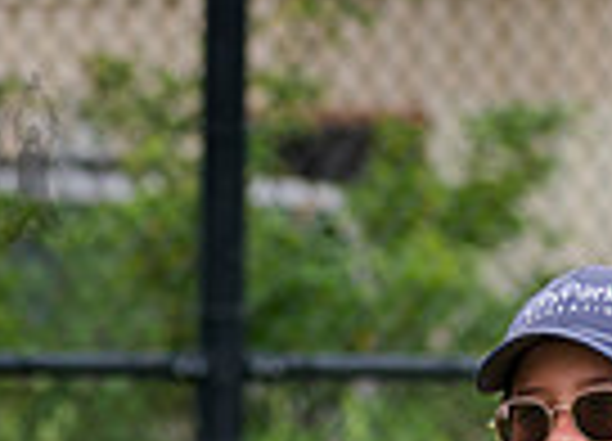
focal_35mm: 611
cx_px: 614
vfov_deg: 2.4
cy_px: 689
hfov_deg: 3.3
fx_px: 10652
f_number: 3.5
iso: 250
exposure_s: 1/1250
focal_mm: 112
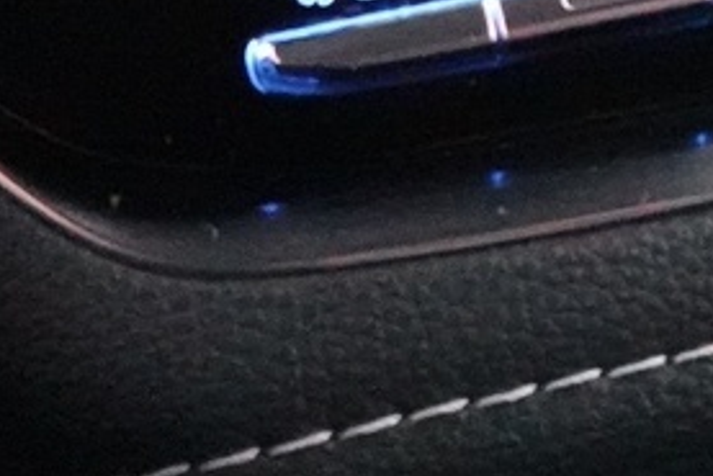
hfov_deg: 15.7
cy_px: -306
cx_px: 1156
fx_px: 2318
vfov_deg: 11.1
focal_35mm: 117
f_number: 2
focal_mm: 7.6
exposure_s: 1/60
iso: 6400
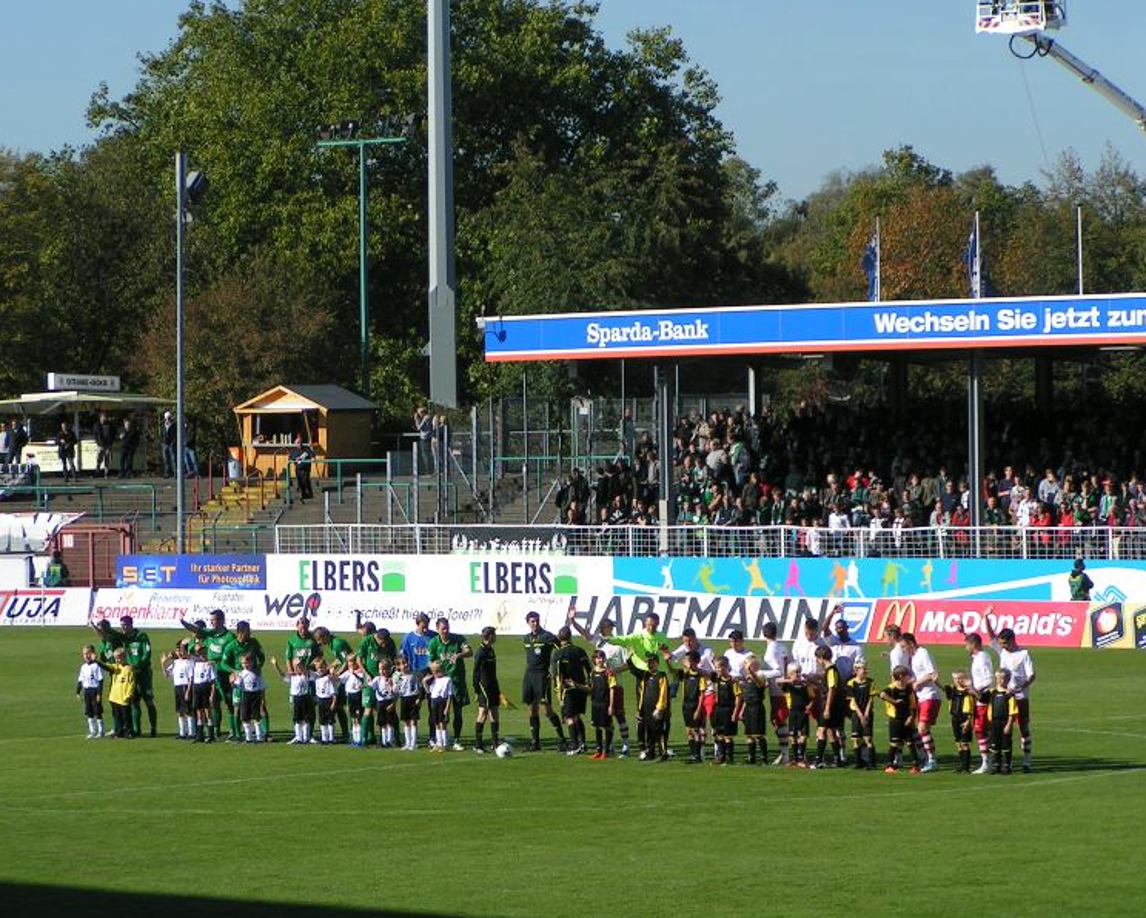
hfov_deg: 12.8
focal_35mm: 150
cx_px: 533
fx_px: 5090
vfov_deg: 10.3
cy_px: 461
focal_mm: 21.9
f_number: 3.5
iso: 50
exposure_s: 1/1000
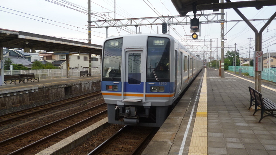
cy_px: 73
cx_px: 137
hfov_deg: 62.6
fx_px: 227
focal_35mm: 31
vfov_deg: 37.8
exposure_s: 1/160
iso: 100
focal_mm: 5
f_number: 3.1
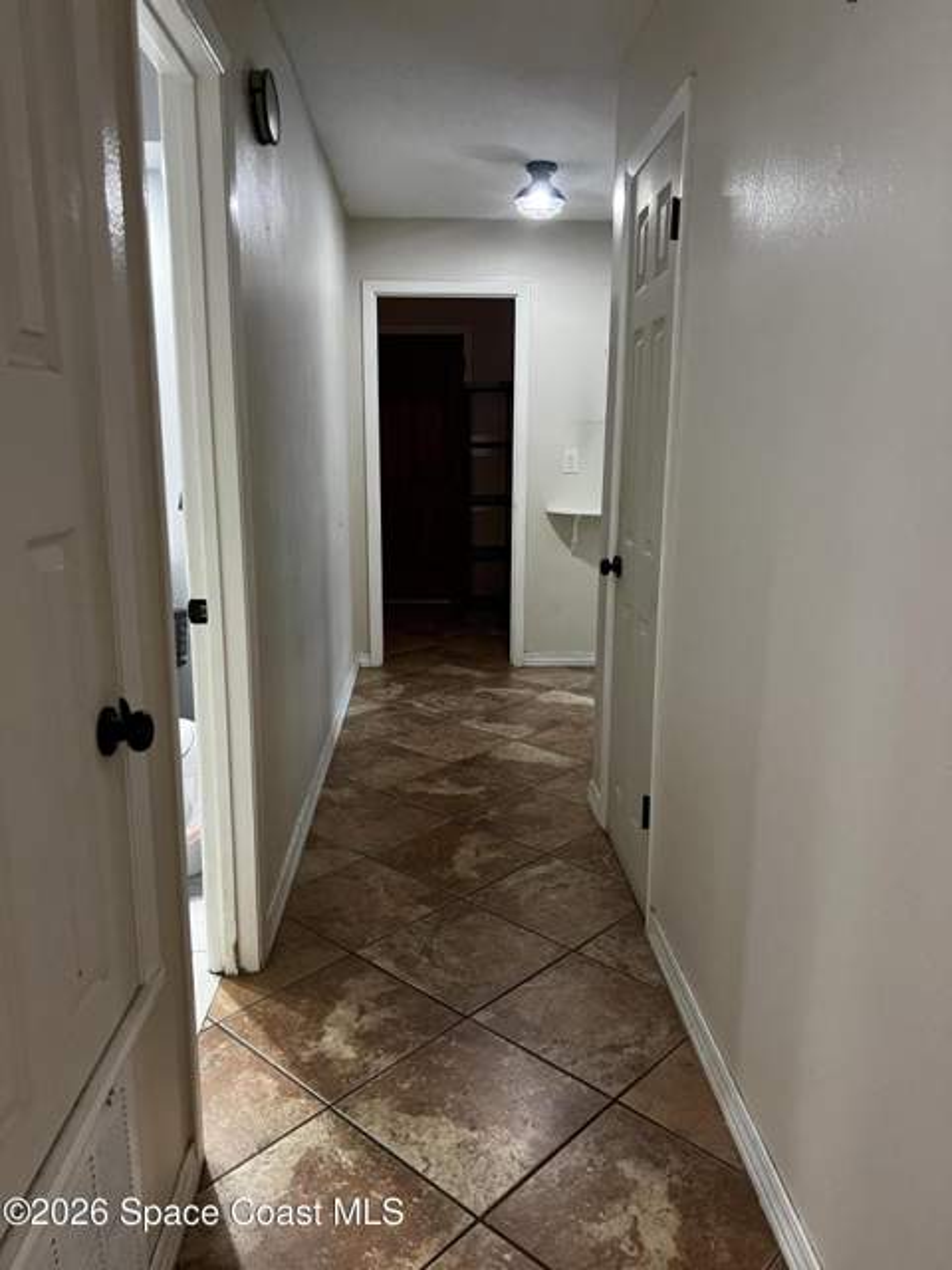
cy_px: 635
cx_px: 476
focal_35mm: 26
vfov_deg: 67.3
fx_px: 953
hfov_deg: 53.1
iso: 250
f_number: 1.5
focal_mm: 5.7
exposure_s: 1/60
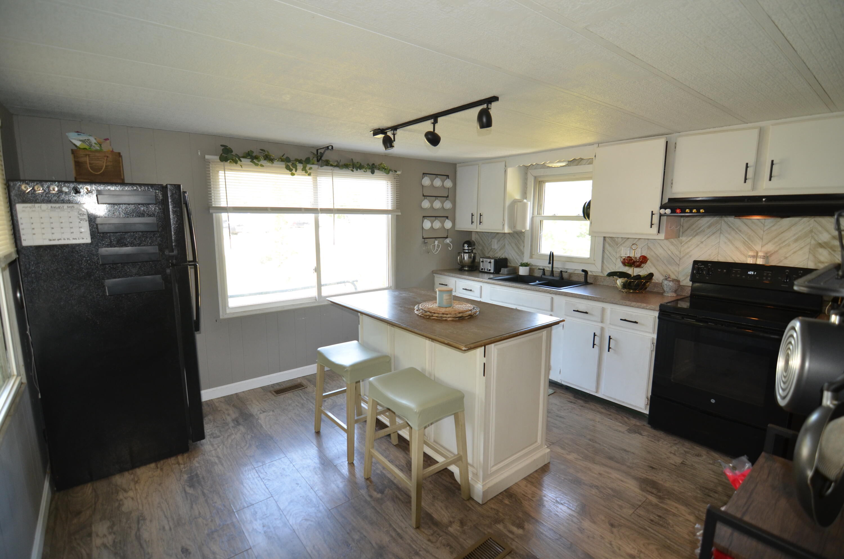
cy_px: 280
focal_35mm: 16
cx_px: 422
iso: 400
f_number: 2.8
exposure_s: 1/125
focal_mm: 11
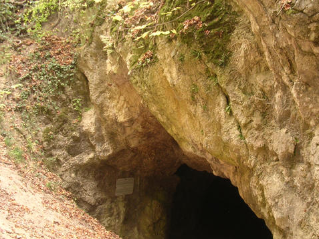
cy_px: 144
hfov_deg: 37.4
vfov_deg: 28.5
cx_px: 181
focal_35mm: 51
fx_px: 470
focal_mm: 5.8
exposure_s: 1/22.6
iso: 100
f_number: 2.8
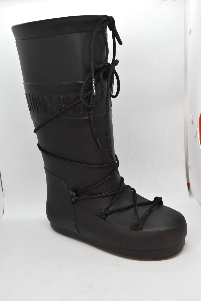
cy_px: 150
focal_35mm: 38
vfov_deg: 51.3
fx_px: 314
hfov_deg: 35.5
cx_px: 100
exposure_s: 1/160
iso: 2500
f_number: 6.3
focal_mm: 25
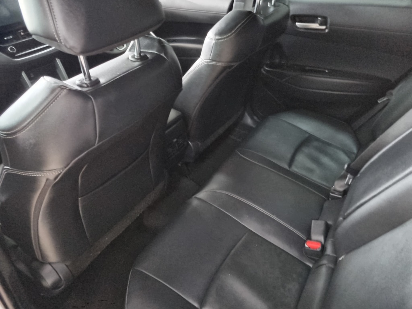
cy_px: 154
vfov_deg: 53.1
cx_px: 206
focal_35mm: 26
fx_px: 309
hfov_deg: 67.3
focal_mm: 5.4
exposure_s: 1/25
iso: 1600
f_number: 1.8
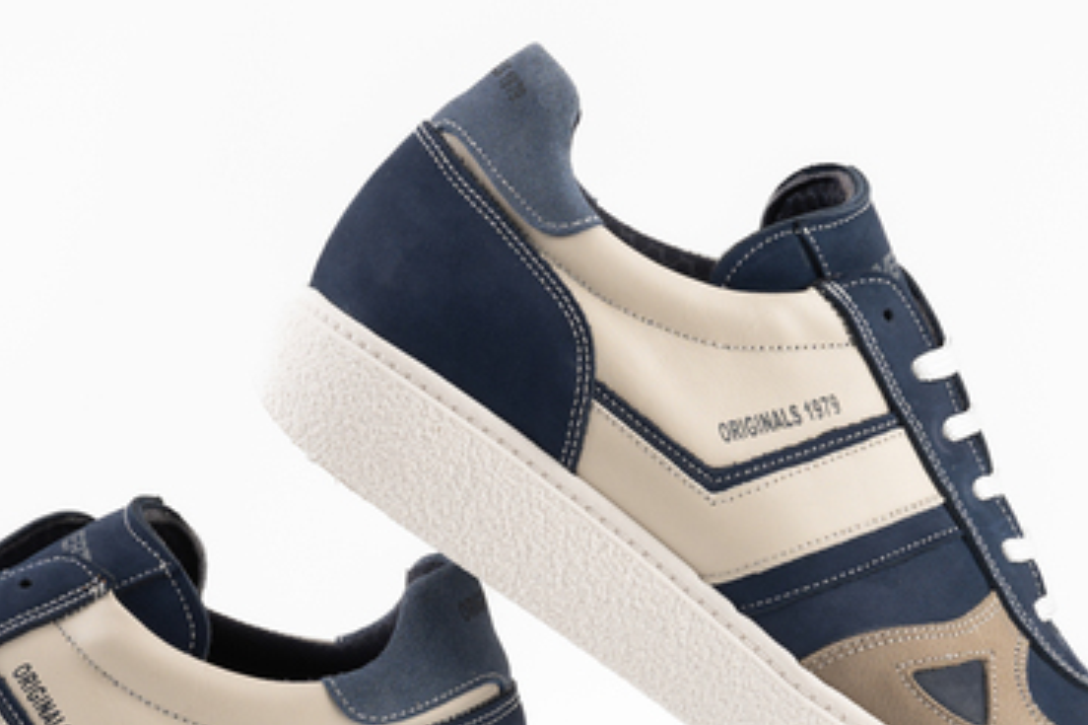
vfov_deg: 8.0
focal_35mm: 171
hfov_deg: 12.0
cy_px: 567
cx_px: 370
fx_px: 5165
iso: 100
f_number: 8
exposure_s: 1/160
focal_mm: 70
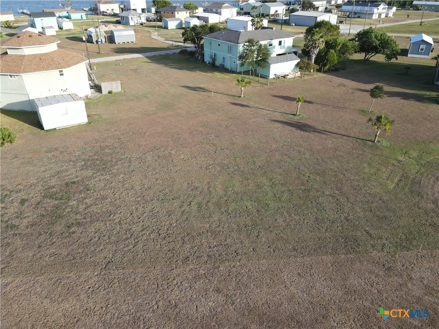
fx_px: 304
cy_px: 164
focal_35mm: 24
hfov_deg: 71.6
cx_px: 220
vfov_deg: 56.8
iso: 100
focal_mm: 4.5
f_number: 2.8
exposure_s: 1/250
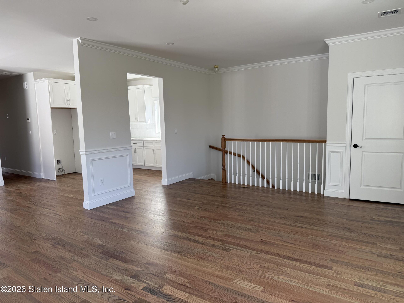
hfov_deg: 71.6
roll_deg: +1.3
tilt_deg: -5.9
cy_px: 152
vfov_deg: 56.8
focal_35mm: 24
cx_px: 202
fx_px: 280
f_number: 1.78
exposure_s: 1/271
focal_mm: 6.76
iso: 100
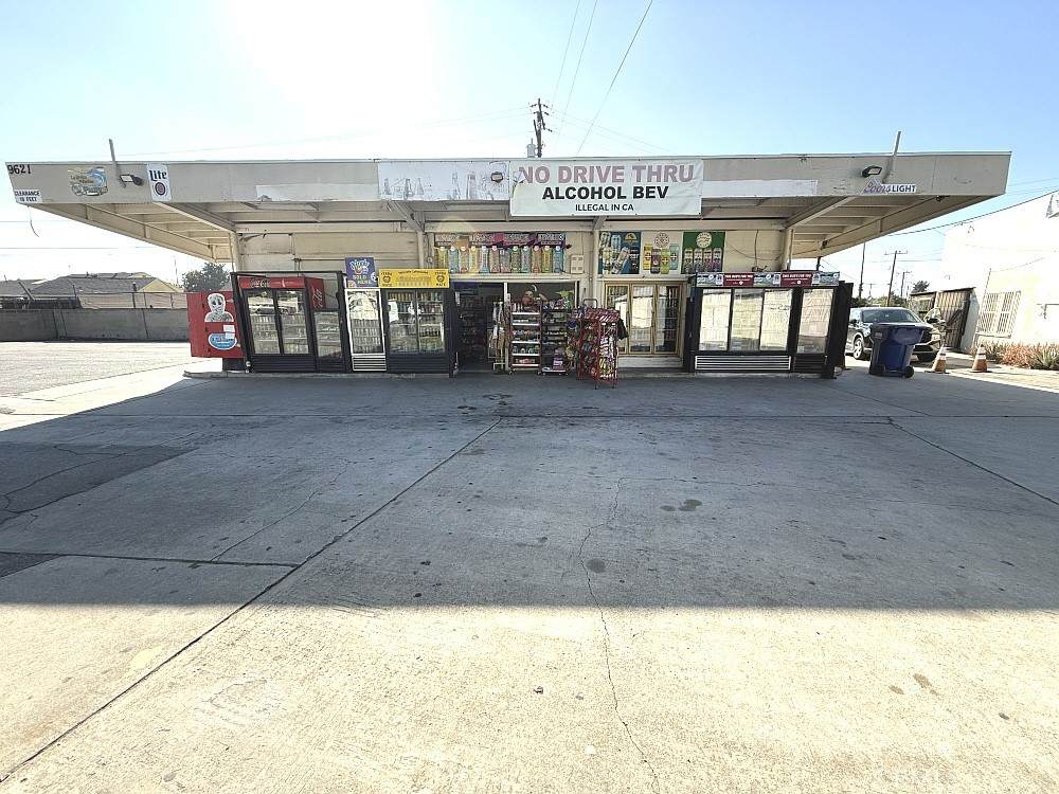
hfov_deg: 102.1
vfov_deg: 85.7
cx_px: 530
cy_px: 397
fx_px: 428
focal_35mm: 14
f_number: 2.2
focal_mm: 2.22
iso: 50
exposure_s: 1/545
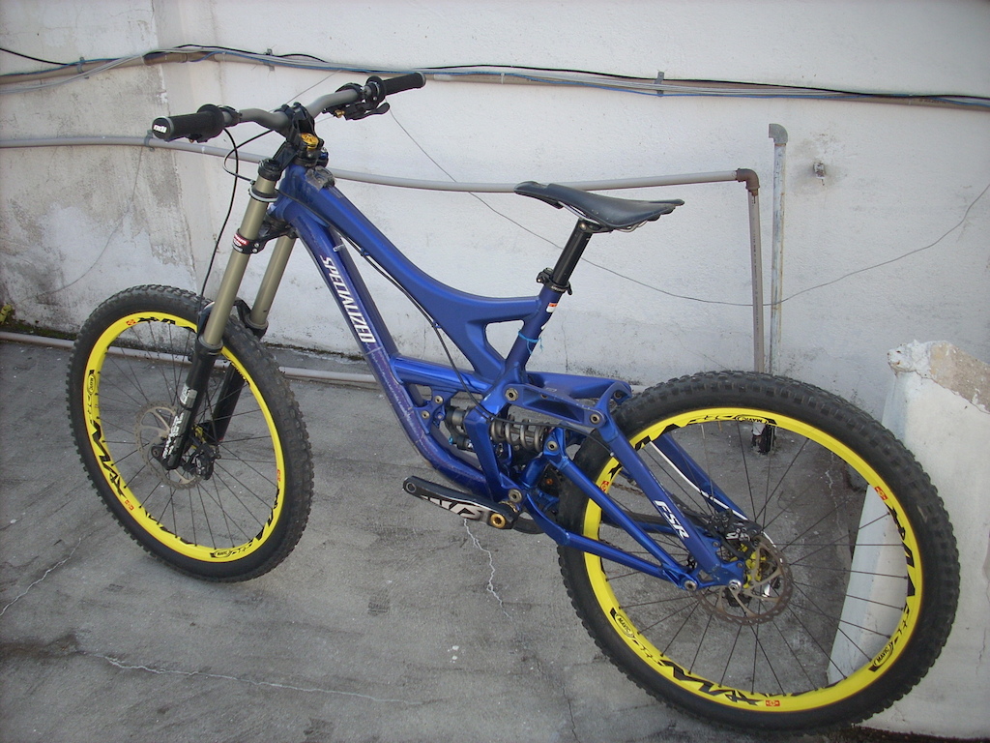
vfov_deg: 38.7
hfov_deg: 50.1
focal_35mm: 37
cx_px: 495
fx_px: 1058
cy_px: 372
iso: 64
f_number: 2.8
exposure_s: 1/229
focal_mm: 6.2
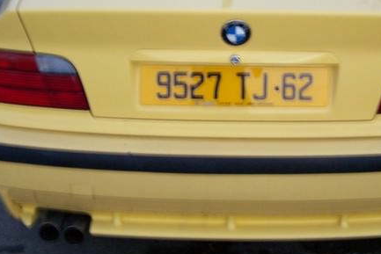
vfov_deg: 18.6
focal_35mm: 73
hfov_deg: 27.6
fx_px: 773
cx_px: 237
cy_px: 87
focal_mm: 6.3
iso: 160
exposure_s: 1/10
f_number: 2.8
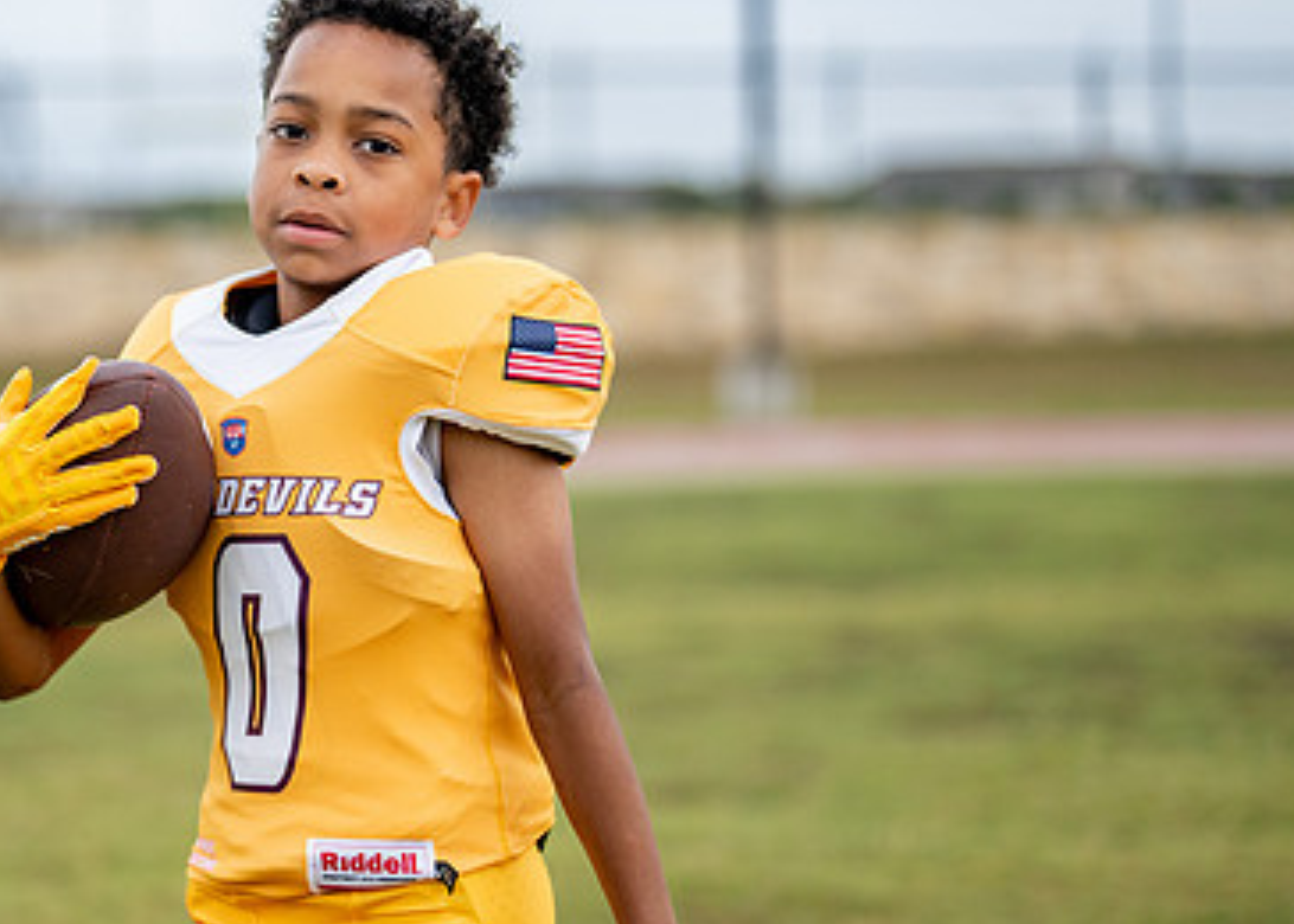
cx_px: 357
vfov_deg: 15.7
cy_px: 496
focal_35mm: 91
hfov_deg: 21.7
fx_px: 3344
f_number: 1.2
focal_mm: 50
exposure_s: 1/1000
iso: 320
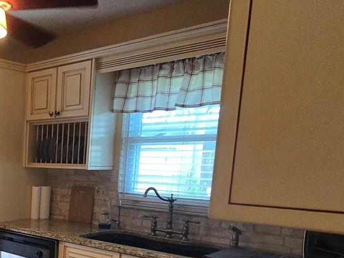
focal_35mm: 38
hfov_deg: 37.1
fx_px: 378
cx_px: -70
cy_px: 216
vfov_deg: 36.2
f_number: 2.2
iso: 320
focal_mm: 2.2
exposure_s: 1/60
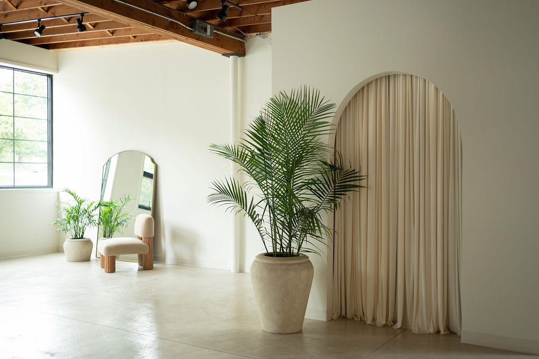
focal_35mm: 36
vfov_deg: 36.8
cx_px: 263
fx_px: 539
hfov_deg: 53.2
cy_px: 182
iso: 500
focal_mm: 35
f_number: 1.4
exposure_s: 1/320
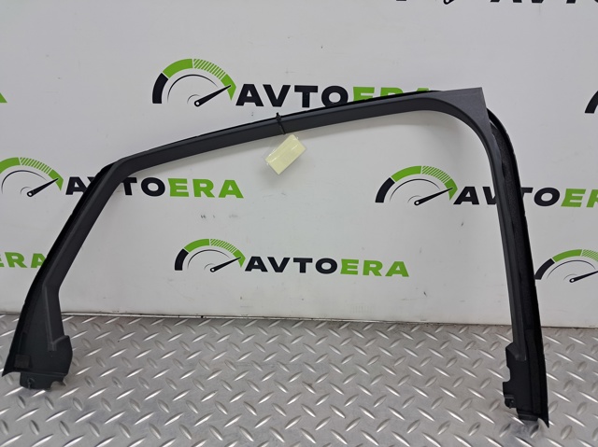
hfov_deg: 65.4
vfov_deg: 51.3
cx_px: 299
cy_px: 224
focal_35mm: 27
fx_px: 466
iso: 64
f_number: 1.8
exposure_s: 1/50
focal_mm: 4
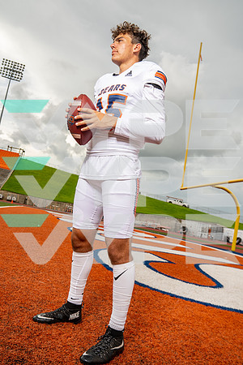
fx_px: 294
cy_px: 182
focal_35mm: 29
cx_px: 122
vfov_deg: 63.7
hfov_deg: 45.0
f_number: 5.6
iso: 100
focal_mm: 29
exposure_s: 1/250
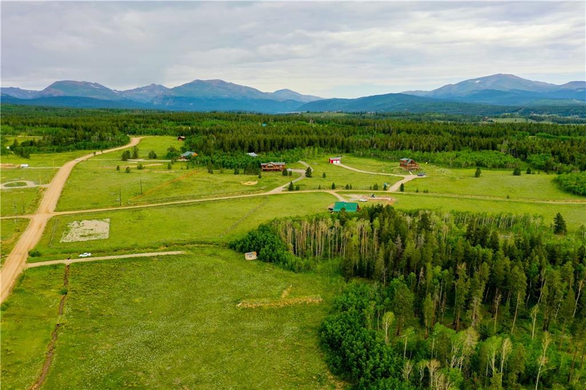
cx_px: 293
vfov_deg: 46.4
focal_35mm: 28
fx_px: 456
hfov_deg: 65.5
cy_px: 195
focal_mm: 10.26
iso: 100
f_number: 5
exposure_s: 1/200
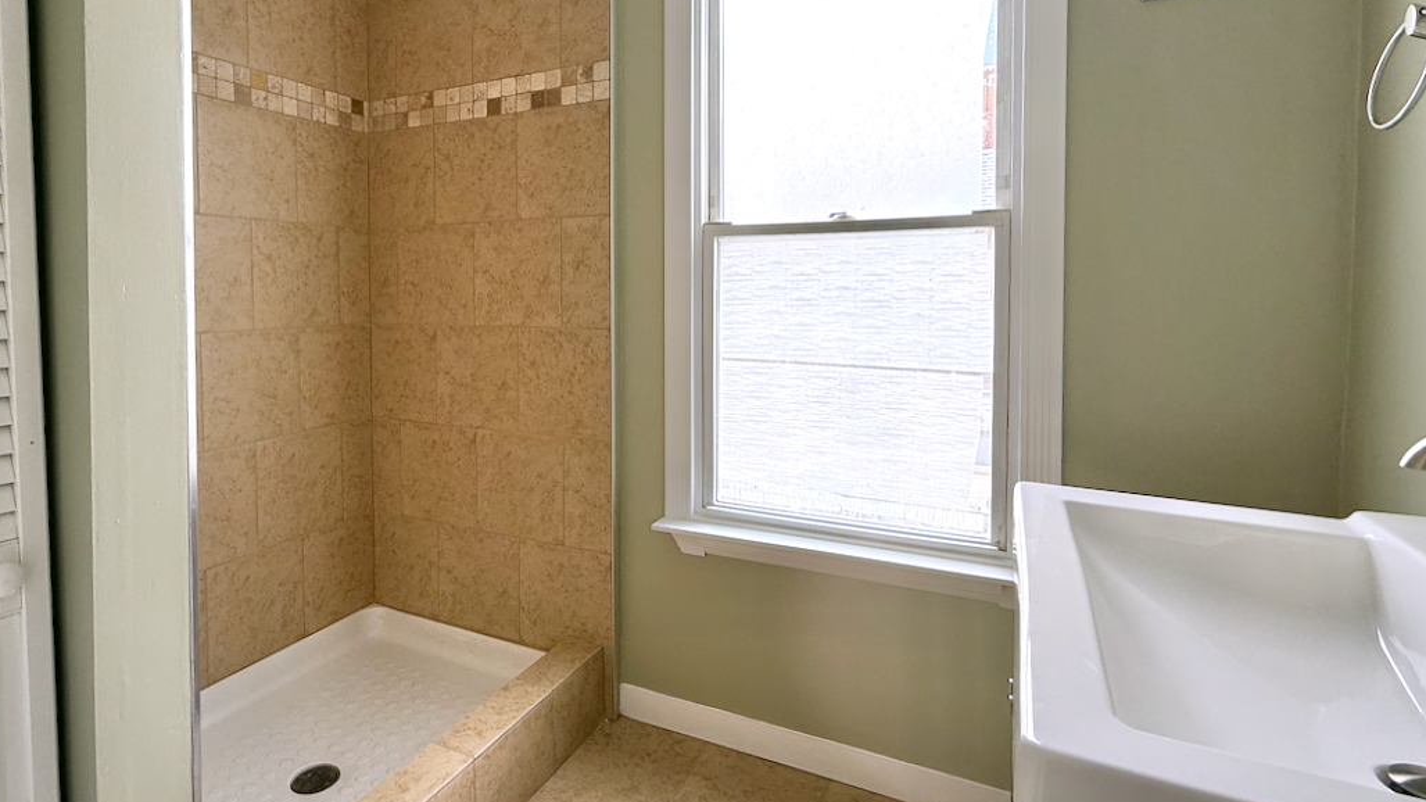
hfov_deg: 89.0
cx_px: 608
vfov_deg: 58.1
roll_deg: +0.0
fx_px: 718
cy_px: 345
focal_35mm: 19
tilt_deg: -3.6
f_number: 2.2
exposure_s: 1/99
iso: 125
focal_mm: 2.22
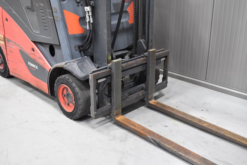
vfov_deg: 31.9
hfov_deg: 46.4
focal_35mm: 42
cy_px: 82
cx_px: 124
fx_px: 288
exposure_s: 1/25
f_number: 5
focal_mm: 28
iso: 1600
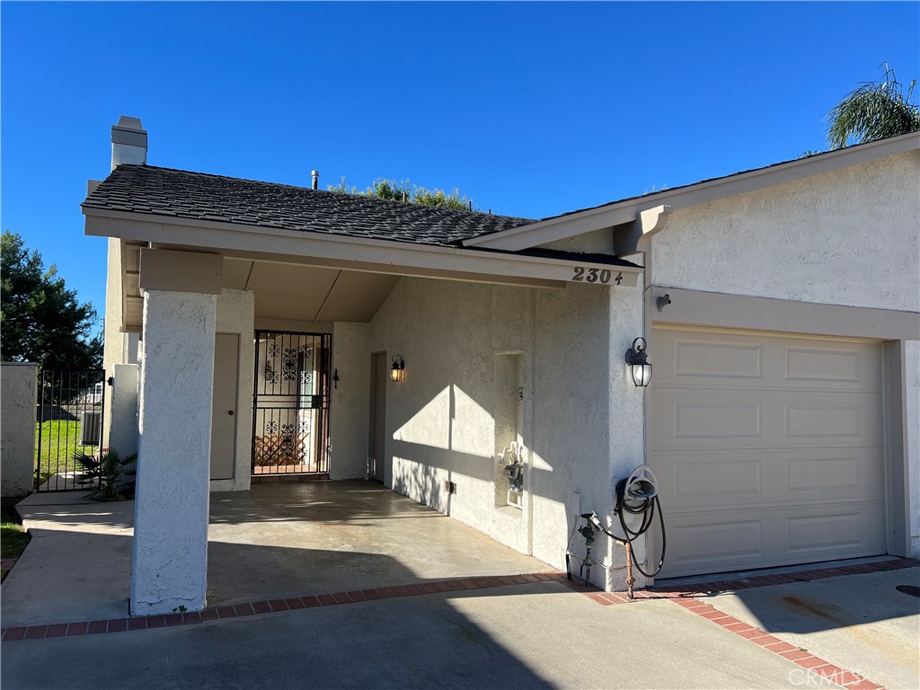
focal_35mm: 26
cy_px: 345
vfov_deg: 53.1
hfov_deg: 67.3
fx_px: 691
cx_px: 460
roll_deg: -0.3
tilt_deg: +2.2
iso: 50
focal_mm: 5.7
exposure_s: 1/2915
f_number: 1.5
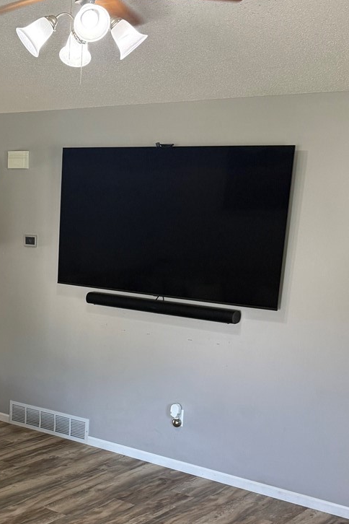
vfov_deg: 35.8
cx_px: 20
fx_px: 800
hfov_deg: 23.8
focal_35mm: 55
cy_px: 364
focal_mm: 6.76
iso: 250
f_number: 1.78
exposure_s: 1/120
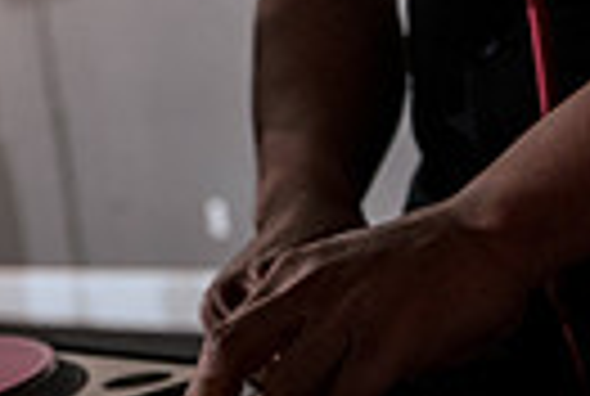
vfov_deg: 13.0
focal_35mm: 106
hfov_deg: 19.1
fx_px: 1741
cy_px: 115
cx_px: 171
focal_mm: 24
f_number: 2.8
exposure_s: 1/125
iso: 1250
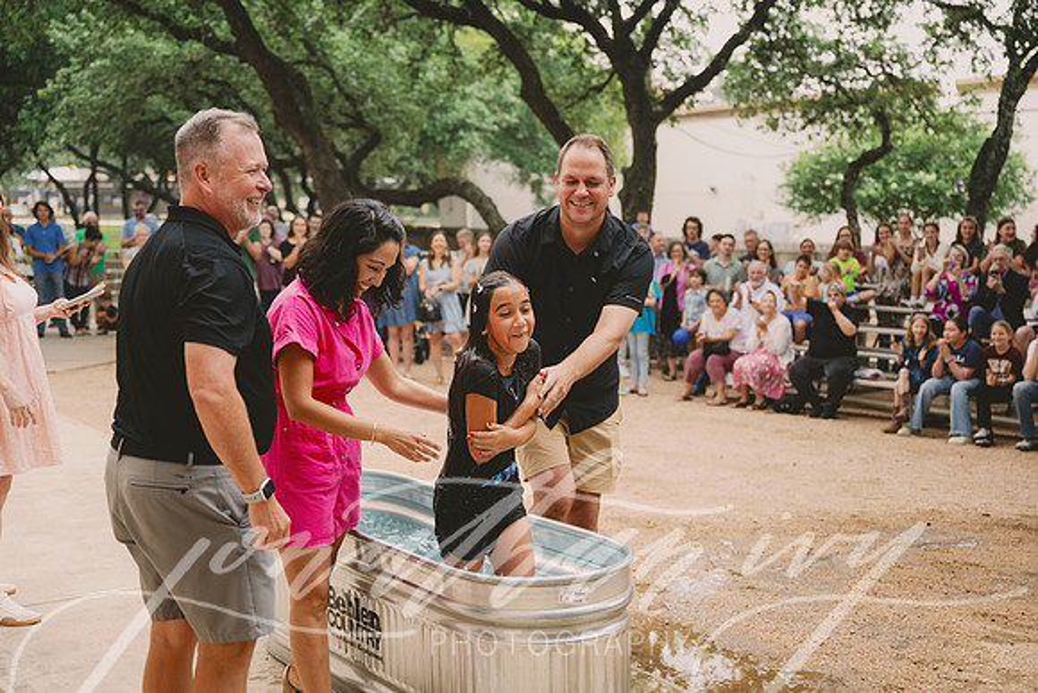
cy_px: 346
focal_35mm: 43
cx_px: 519
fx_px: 1240
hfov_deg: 45.4
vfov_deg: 31.2
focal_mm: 43
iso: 250
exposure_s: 1/640
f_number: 2.8
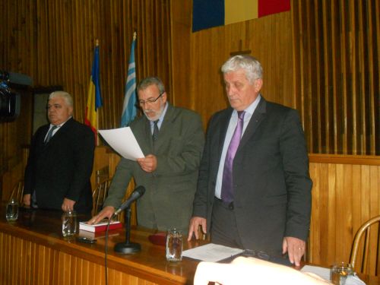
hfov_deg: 49.0
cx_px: 190
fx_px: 417
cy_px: 142
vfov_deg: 37.7
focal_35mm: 38
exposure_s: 1/30
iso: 640
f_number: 3.9
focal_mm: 6.9
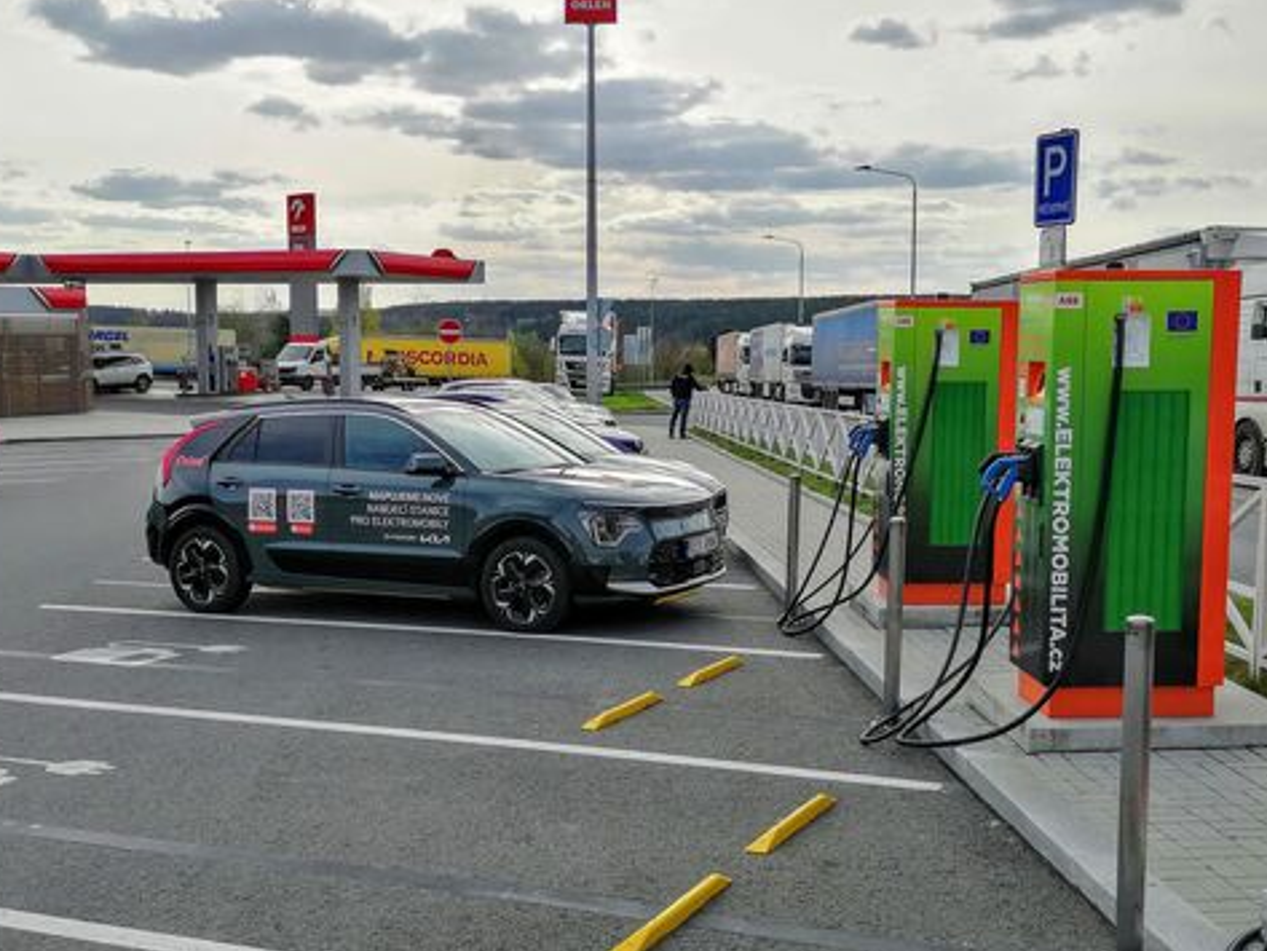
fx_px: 1611
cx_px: 656
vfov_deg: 32.9
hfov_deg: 42.9
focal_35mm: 44
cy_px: 509
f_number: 1.8
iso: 50
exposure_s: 1/1495
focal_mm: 5.3
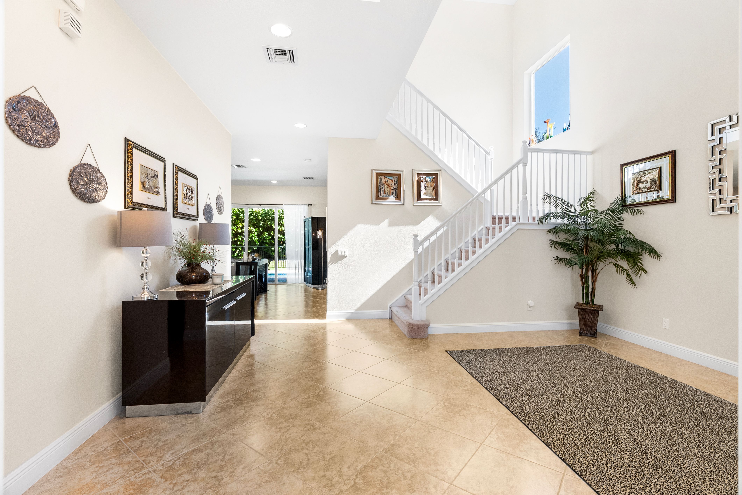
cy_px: 248
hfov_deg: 96.7
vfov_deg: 73.8
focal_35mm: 16
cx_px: 371
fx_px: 330
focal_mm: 16
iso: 1600
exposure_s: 1/20
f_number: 8
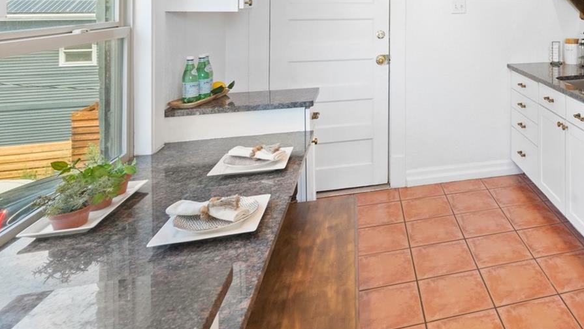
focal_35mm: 30
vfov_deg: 35.1
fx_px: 465
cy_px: -3
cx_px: 511
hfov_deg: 56.6
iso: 640
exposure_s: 1/6
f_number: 9
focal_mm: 16
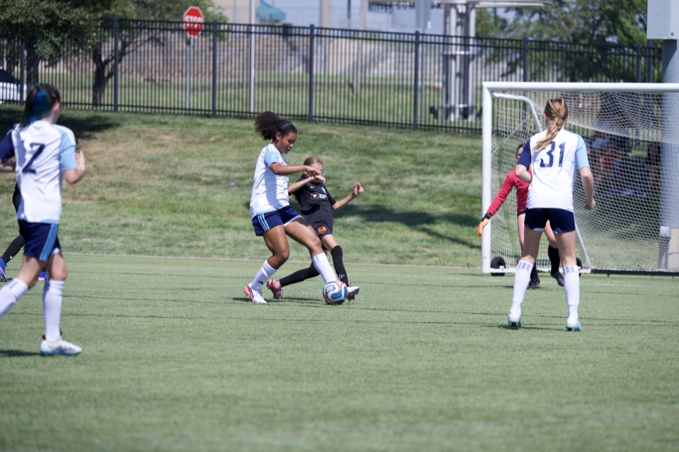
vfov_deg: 6.5
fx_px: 3959
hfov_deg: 9.8
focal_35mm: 210
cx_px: 340
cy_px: 226
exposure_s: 1/500
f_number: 5.6
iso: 100
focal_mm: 210
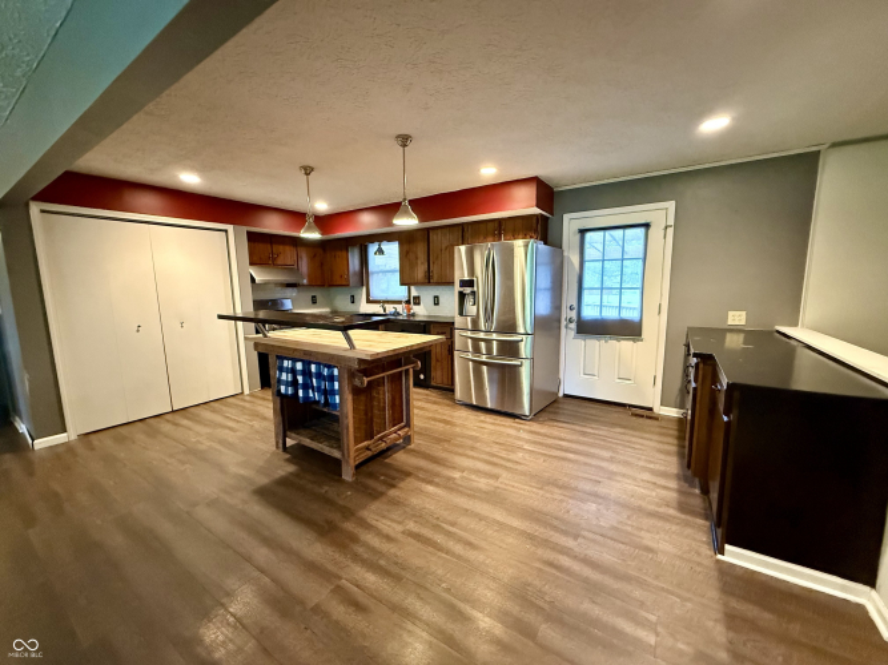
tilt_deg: -7.8
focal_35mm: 14
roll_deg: +0.5
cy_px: 332
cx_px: 444
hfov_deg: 102.1
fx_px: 359
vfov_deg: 85.7
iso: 1000
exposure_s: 1/59
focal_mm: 2.22
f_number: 2.2
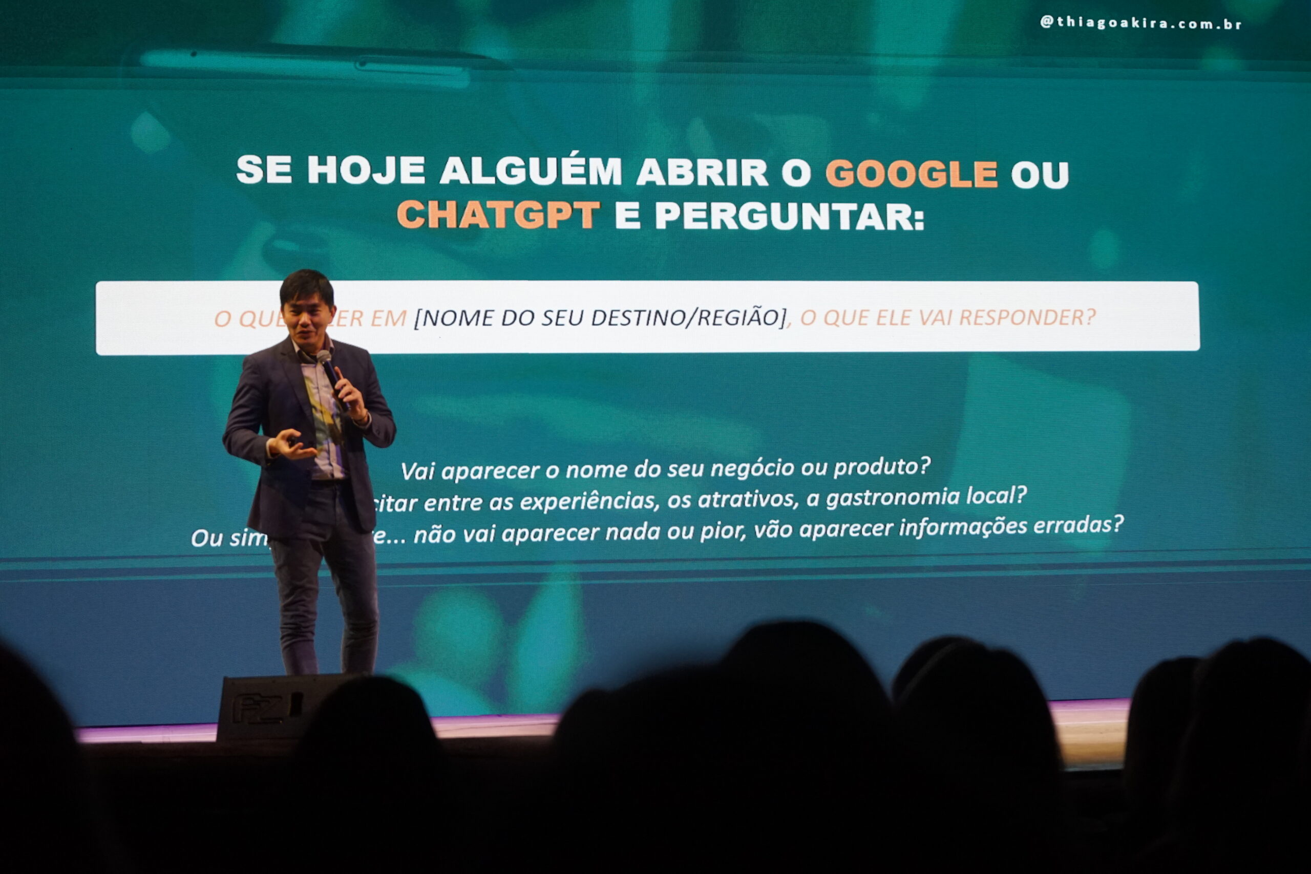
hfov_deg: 28.8
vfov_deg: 19.5
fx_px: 2549
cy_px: 437
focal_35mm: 70
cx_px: 656
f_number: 5.6
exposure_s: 1/160
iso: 1250
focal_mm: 70
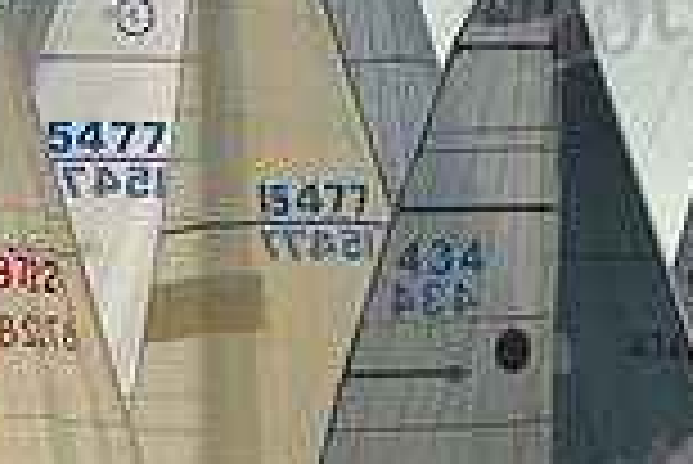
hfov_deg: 2.0
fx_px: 20308
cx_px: 230
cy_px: 273
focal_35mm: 1054
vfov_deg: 1.3
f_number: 6.3
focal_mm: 280
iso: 200
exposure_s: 1/1600
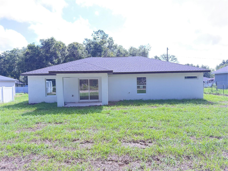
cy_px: 86
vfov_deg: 56.8
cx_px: 114
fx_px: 158
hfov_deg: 71.6
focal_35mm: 24
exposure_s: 1/193
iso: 200
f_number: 1.78
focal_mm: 6.76
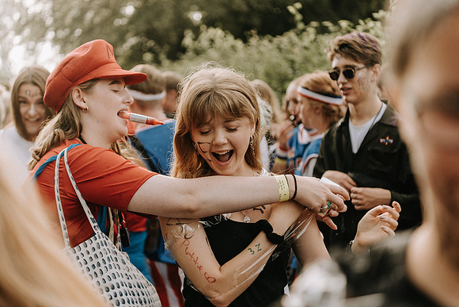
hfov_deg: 28.8
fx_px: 893
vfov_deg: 19.5
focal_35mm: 70
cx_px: 230
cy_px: 154
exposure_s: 1/400
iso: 125
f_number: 2.8
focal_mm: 70
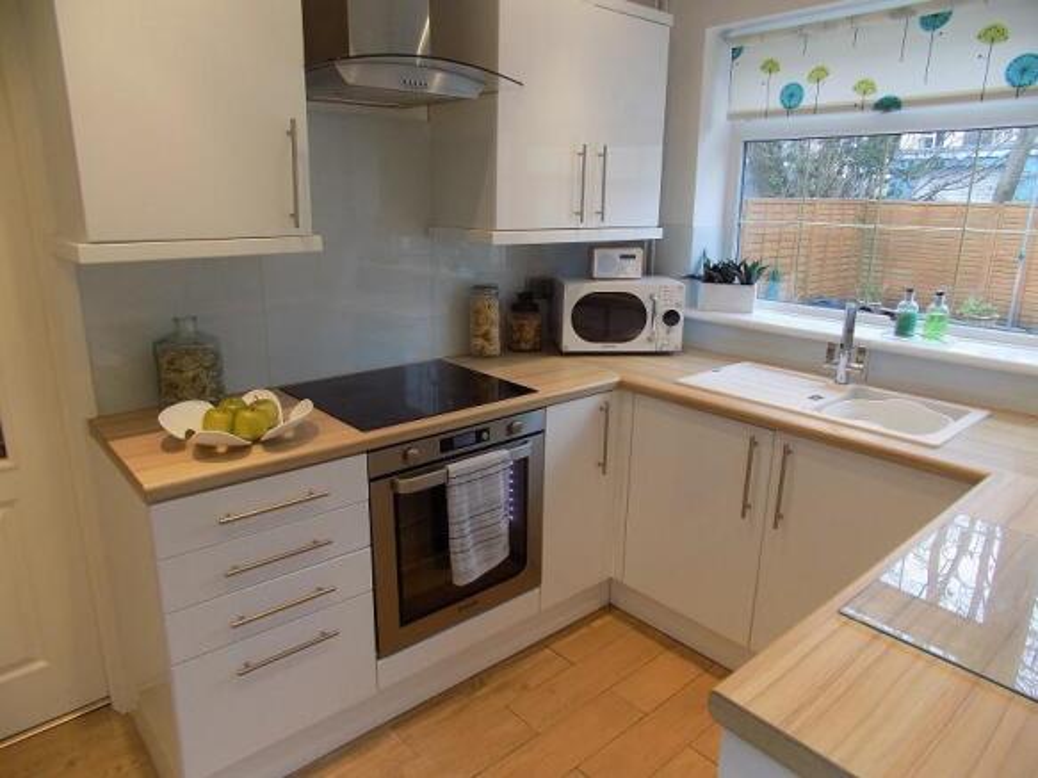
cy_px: 389
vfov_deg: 58.9
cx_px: 519
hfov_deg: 73.9
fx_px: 690
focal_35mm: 23
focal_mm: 4
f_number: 3.1
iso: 125
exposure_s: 1/30
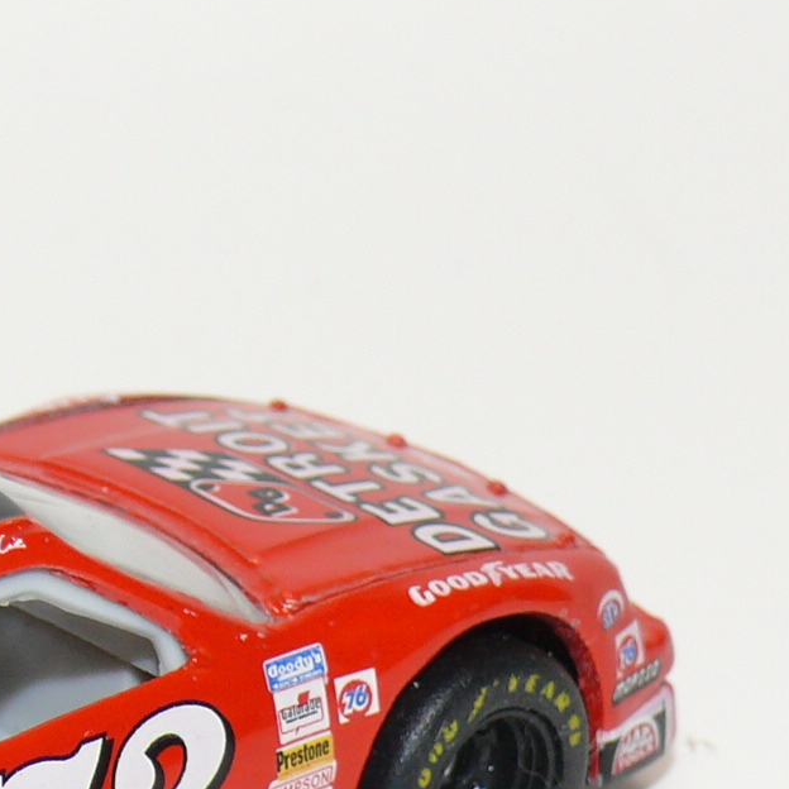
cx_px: -113
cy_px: 699
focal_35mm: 238
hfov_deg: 7.3
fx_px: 6137
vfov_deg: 7.3
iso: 100
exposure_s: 1/30
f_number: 4
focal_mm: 13.7
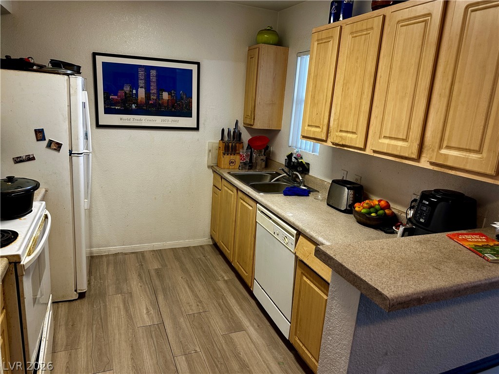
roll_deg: -4.5
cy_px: 187
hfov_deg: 71.6
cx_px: 250
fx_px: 346
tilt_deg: -13.5
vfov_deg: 56.8
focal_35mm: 24
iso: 160
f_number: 1.78
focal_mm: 6.86
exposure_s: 1/60
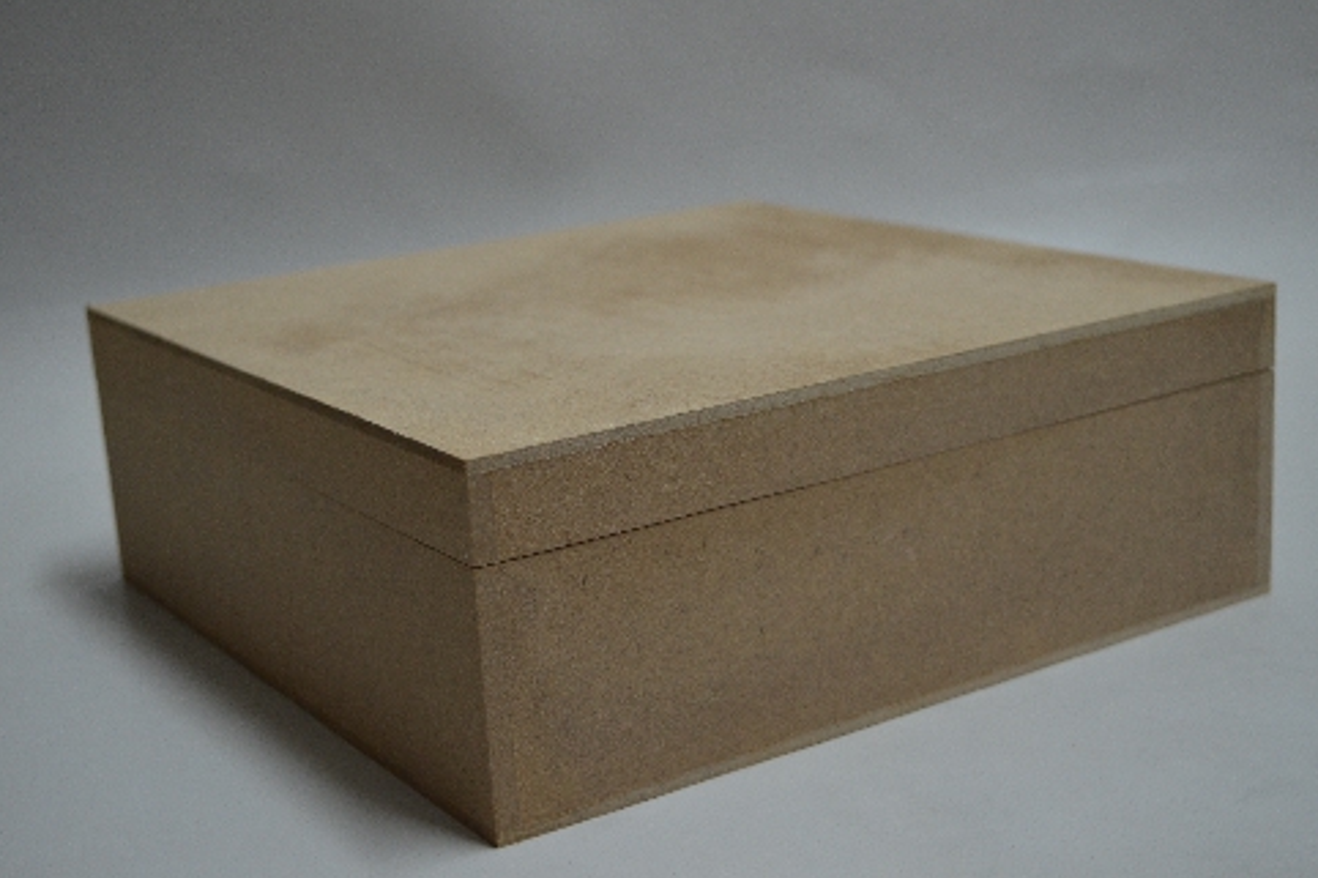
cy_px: 436
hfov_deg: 34.5
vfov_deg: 23.4
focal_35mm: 58
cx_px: 664
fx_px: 2123
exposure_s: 1/50
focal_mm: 38
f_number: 4.8
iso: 800
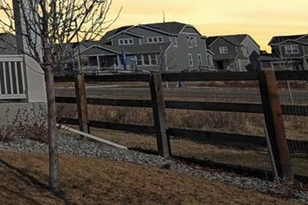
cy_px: -34
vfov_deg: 17.8
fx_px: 624
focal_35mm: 73
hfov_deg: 19.3
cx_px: -274
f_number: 8
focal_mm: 12
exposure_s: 1/640
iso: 100
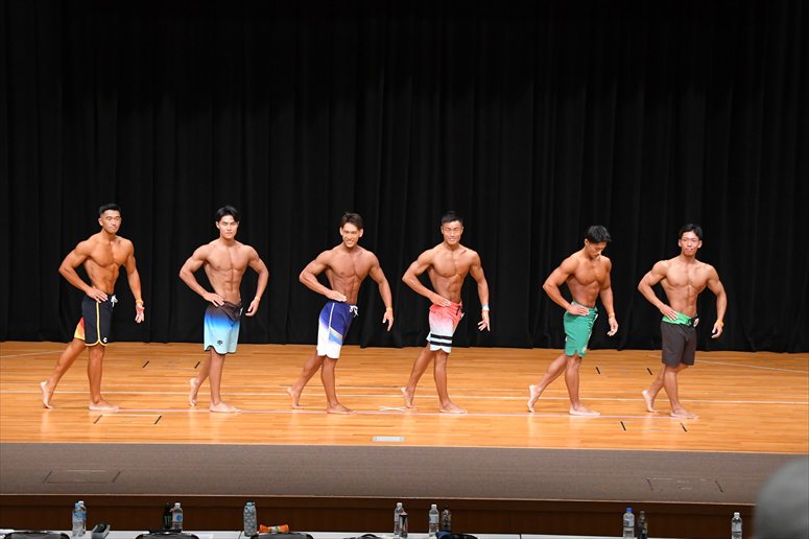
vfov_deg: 11.7
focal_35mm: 117
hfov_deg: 17.5
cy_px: 270
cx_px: 404
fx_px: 2628
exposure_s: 1/400
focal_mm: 78
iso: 4000
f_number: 5.6
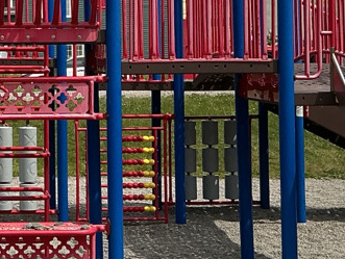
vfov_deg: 13.1
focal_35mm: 112
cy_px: 27
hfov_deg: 17.0
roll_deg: +1.3
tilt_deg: +4.5
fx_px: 1117
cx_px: -26
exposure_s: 1/3125
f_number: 1.8
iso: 25
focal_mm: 3
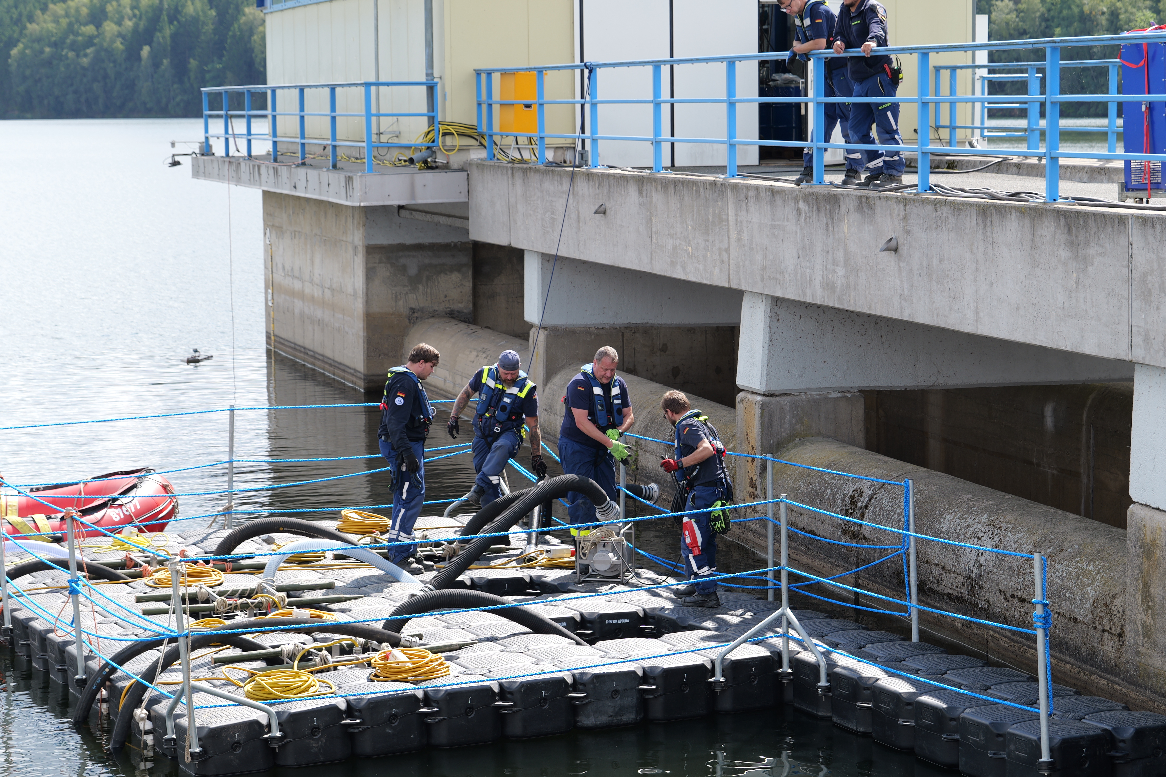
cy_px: 423
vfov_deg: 16.1
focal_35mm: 85
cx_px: 649
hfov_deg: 23.9
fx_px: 2753
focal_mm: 63
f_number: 5
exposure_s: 1/200
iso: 100
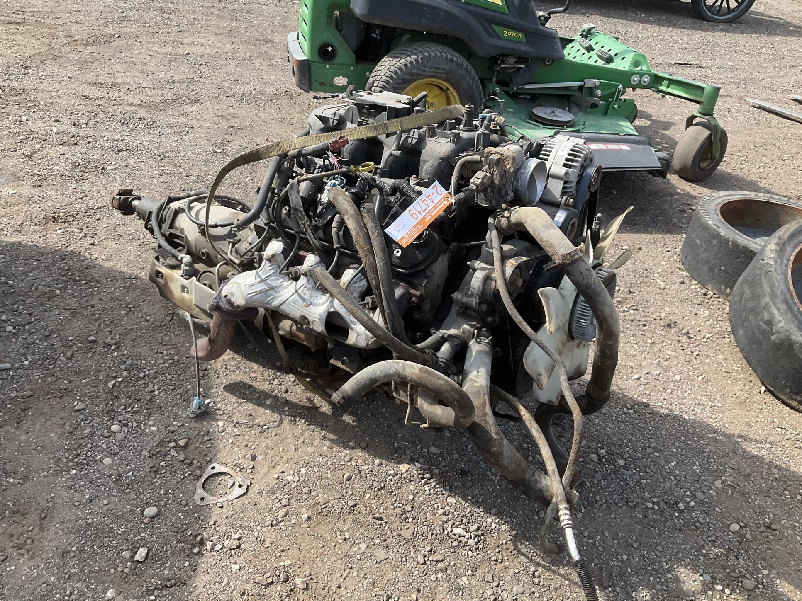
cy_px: 303
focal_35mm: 30
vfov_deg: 46.8
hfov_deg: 59.9
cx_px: 388
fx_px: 695
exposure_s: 1/504
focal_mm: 3
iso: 25
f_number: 1.8
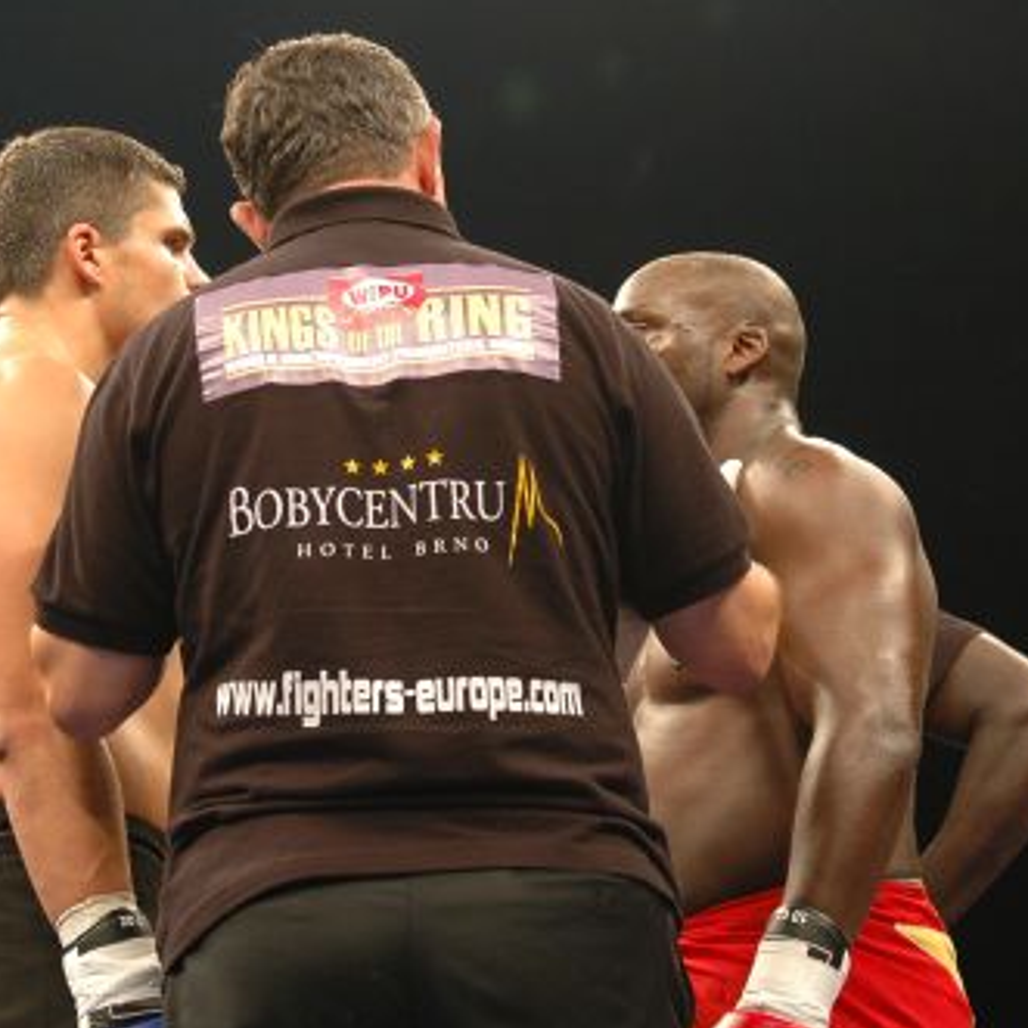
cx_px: 509
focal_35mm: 112
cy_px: 615
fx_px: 3763
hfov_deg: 15.6
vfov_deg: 15.5
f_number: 2.8
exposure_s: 1/320
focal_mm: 46
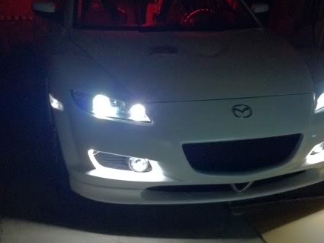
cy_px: 124
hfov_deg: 29.9
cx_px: 234
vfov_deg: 22.9
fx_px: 599
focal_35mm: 64
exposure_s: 1/15
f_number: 2.4
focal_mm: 4.3
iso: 640
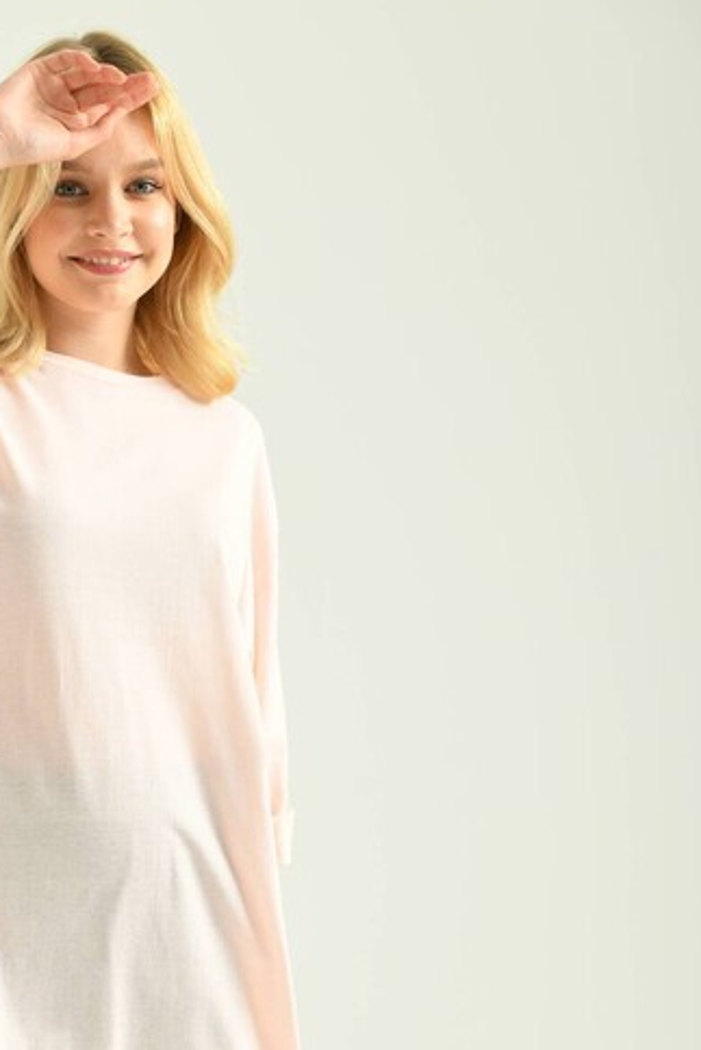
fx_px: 3707
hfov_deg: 10.8
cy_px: 722
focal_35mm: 127
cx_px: 165
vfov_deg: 16.1
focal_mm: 82
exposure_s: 1/160
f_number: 5.6
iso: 125
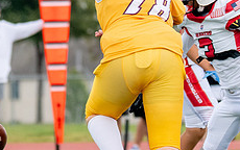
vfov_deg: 2.0
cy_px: 96
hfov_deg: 3.2
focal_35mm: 663
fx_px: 4339
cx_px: 69
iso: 500
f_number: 2.8
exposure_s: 1/2000
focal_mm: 103
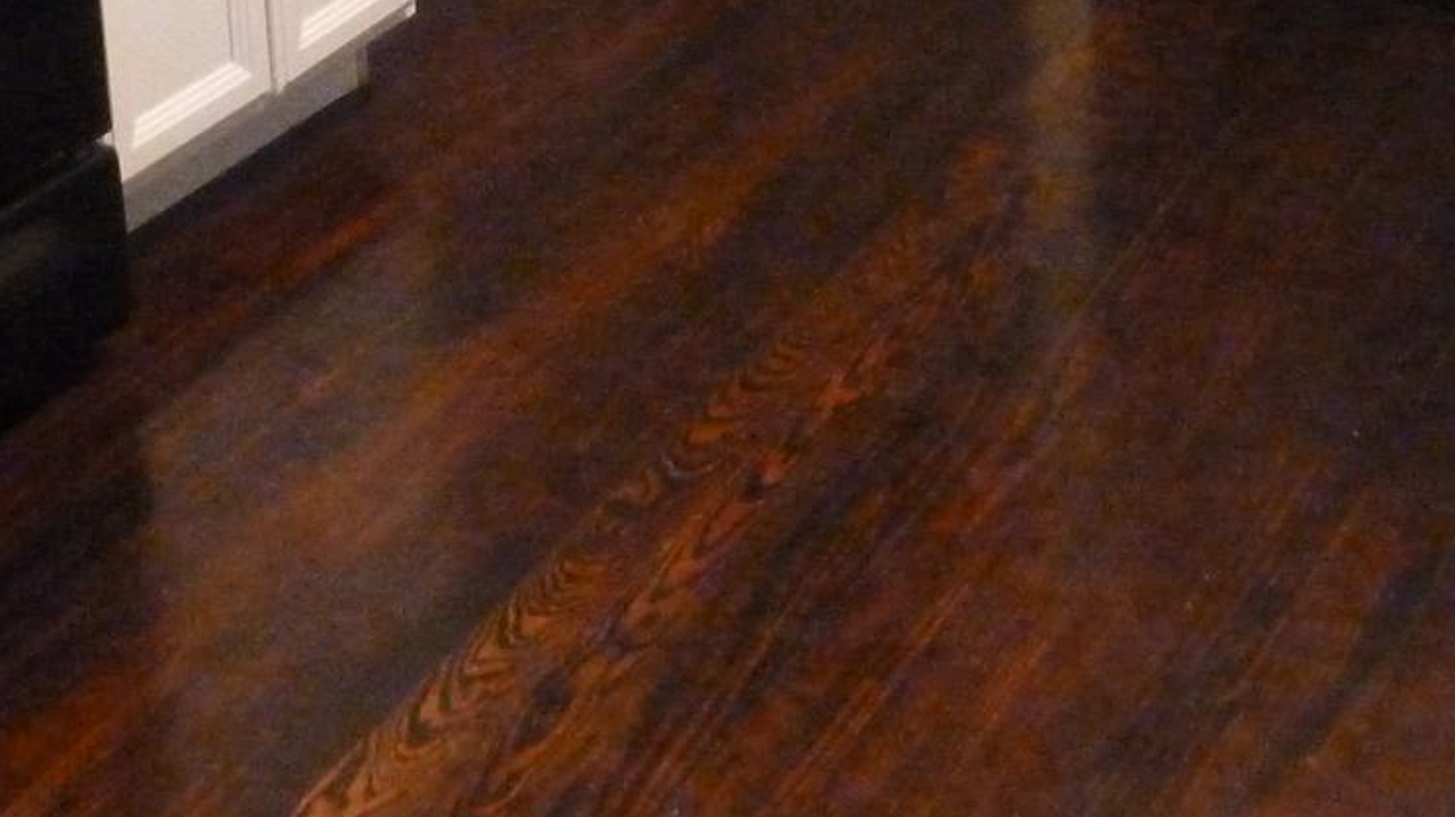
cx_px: 420
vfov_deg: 15.0
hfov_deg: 29.0
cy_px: -539
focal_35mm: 72
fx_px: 2777
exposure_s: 1/15
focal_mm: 4.3
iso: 800
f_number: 3.3
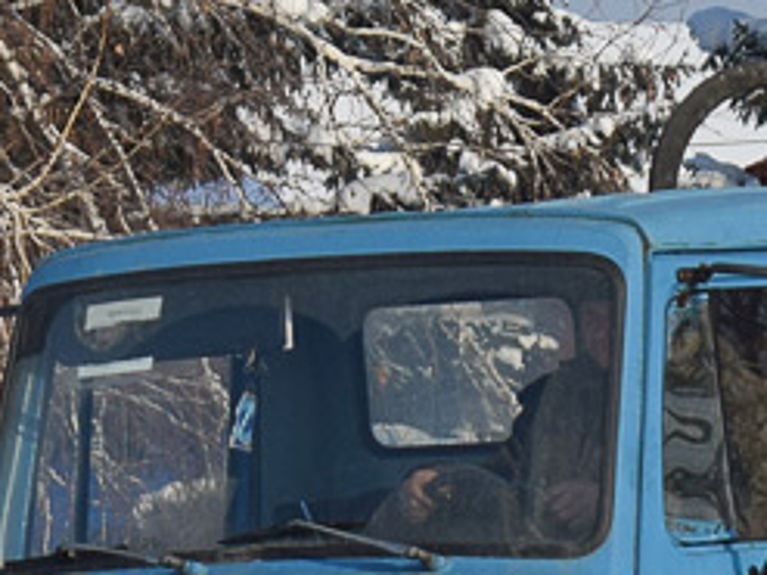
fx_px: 8534
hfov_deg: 5.1
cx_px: 543
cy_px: 416
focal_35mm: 385
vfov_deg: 3.9
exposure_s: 1/800
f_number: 6.3
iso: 100
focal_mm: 55
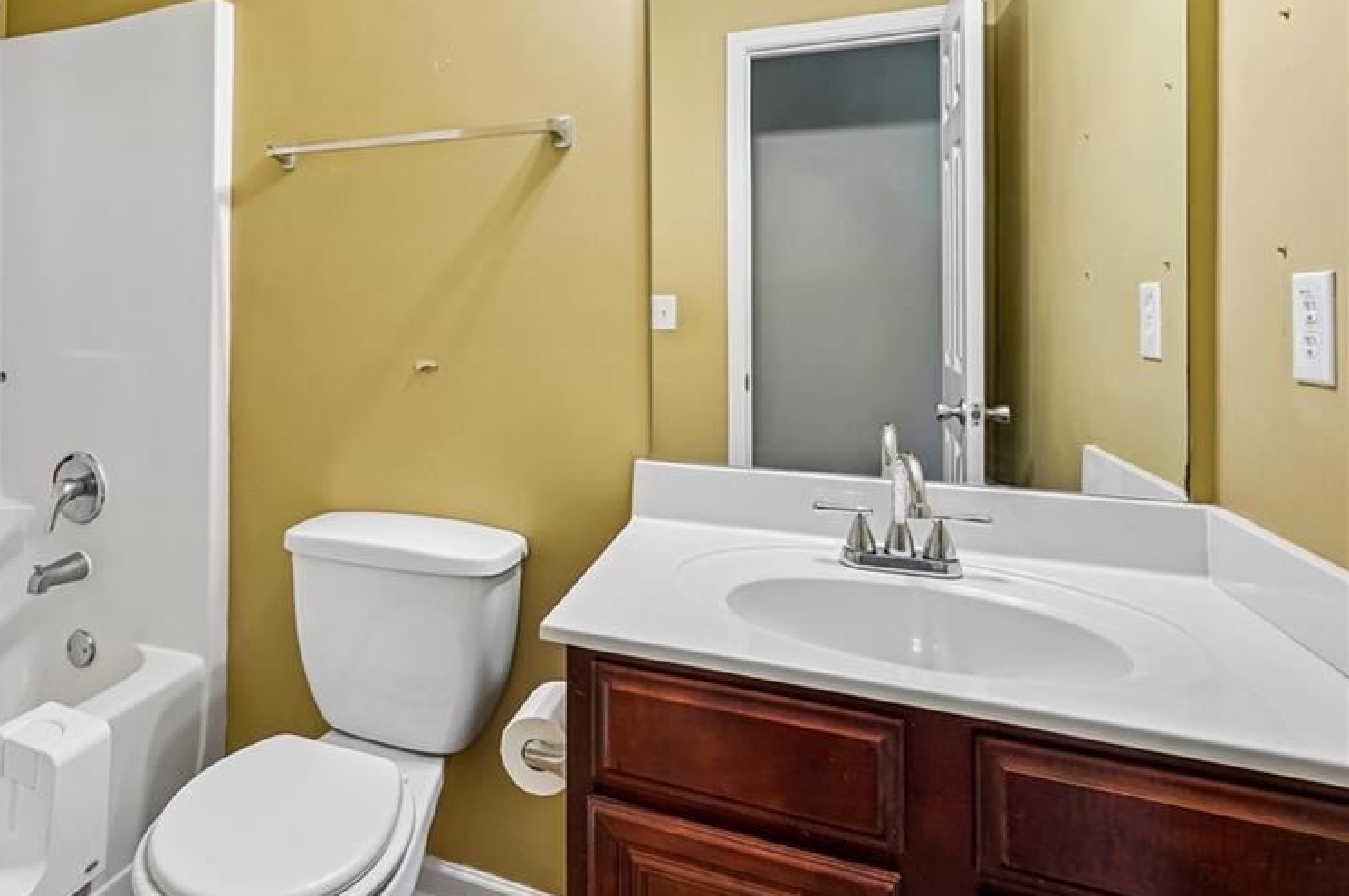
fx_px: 823
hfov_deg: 75.6
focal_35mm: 22
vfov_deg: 55.9
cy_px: 300
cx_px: 424
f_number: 8
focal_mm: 16
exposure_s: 1/13
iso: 800
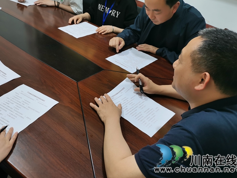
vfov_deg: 45.4
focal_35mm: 31
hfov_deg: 58.3
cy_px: 84
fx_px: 212
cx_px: 113
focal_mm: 5.58
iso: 250
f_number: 1.8
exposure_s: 1/100
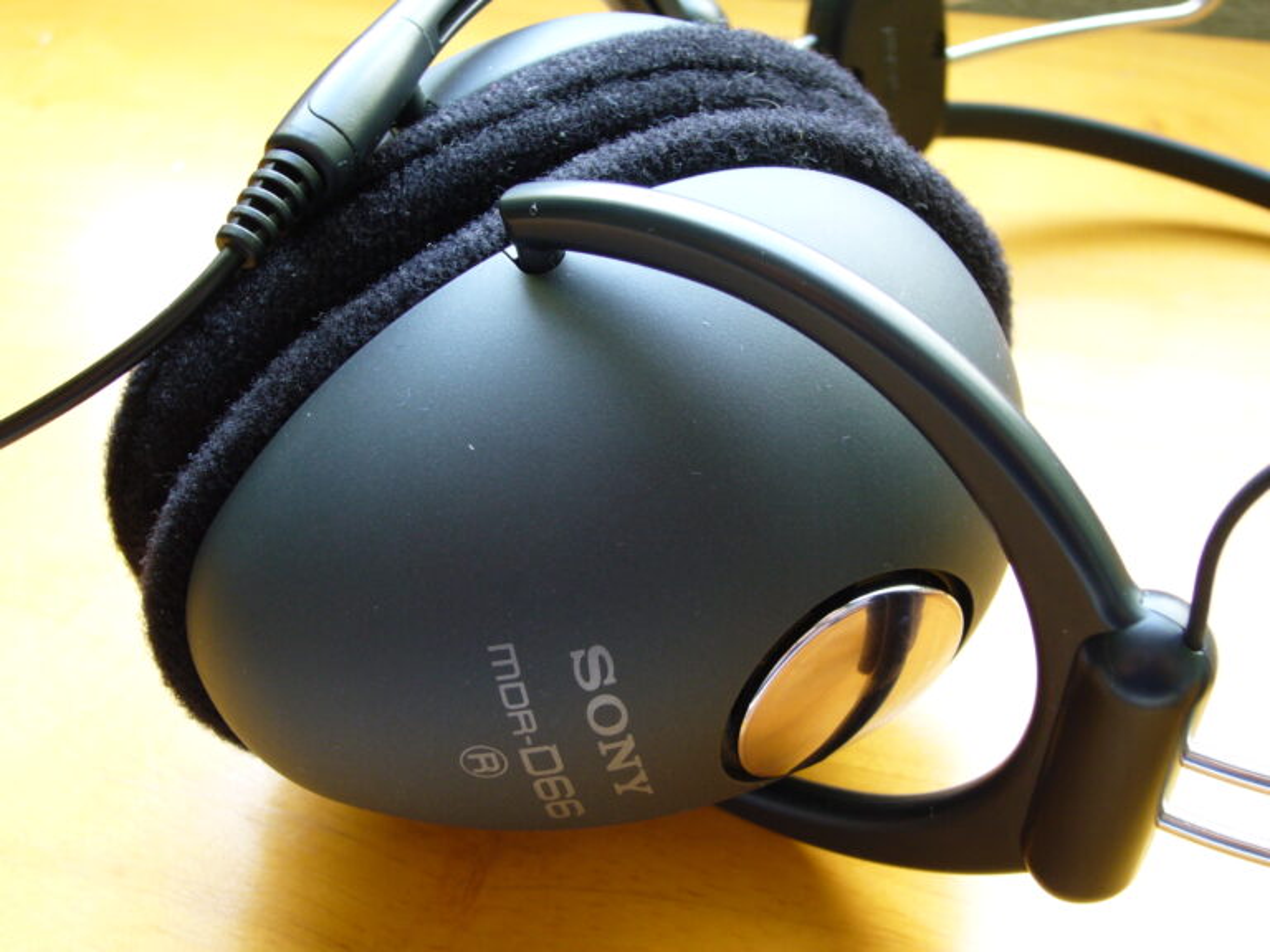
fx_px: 1834
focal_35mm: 50
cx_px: 635
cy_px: 476
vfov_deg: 29.1
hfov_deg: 38.2
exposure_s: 1/15
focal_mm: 8.3
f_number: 3.3
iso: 125
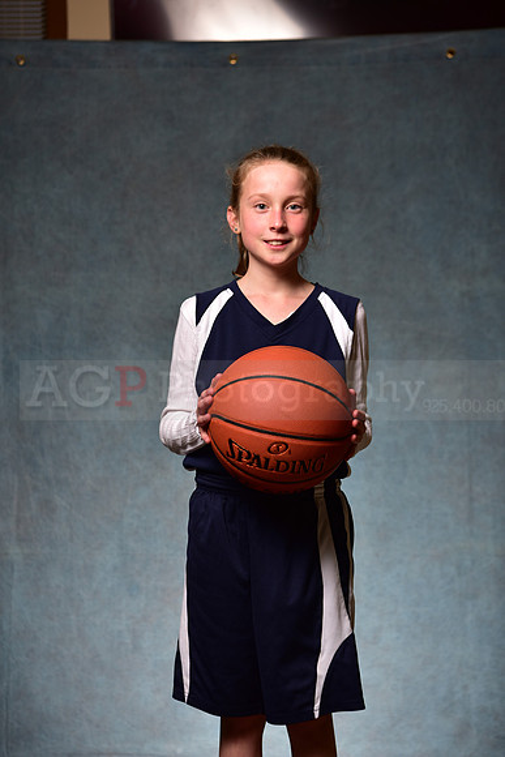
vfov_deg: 28.8
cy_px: 378
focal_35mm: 70
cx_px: 252
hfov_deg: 19.5
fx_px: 1472
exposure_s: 1/200
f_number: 5
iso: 100
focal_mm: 70
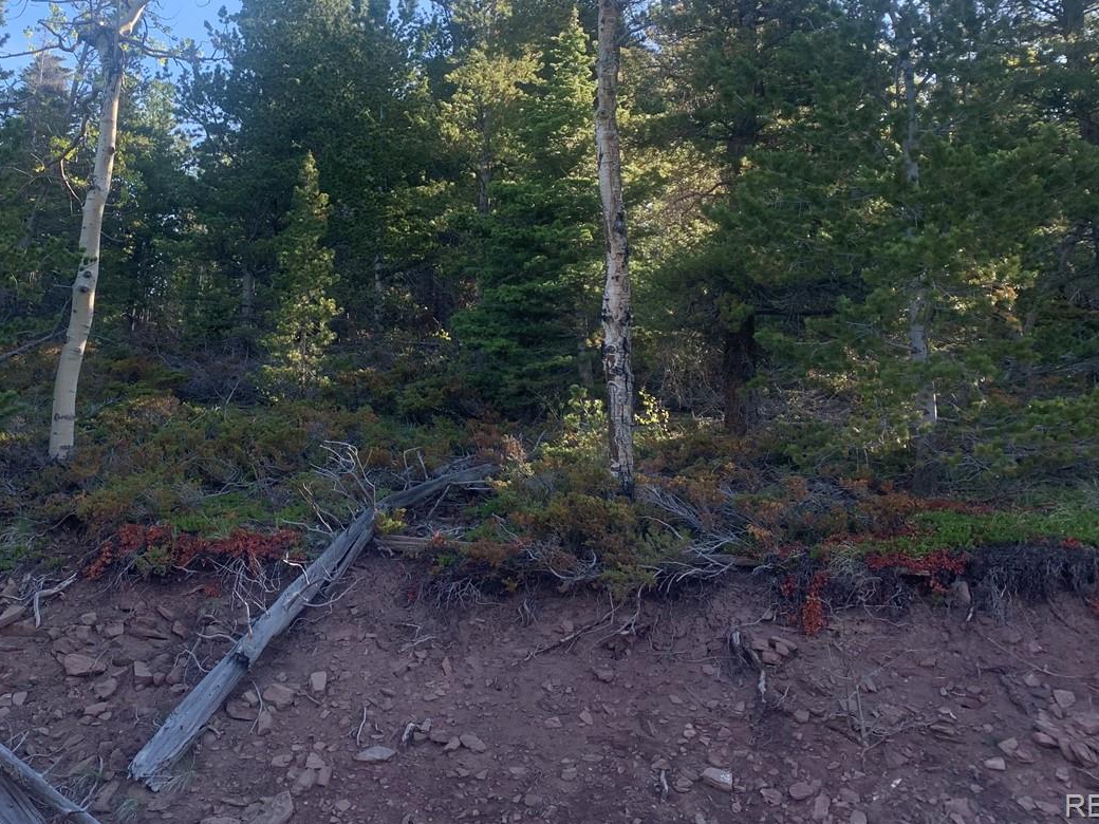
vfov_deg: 35.1
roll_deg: -2.2
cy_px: 194
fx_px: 1270
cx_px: 391
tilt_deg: +17.1
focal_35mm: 40
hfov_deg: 46.3
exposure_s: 1/474
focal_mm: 4.25
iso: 25
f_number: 1.8
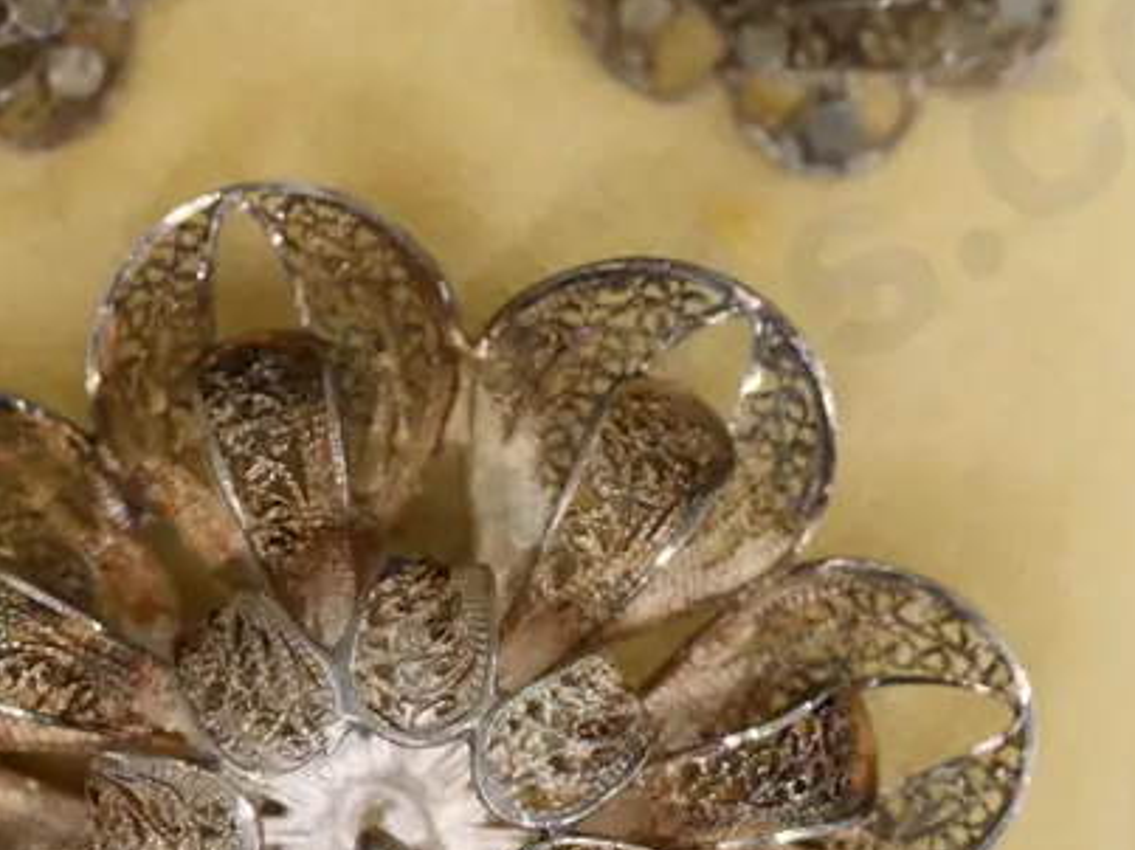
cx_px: 400
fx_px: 9997
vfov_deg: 4.9
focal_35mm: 305
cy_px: 619
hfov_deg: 6.5
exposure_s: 1/80
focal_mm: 60
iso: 3200
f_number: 5.6
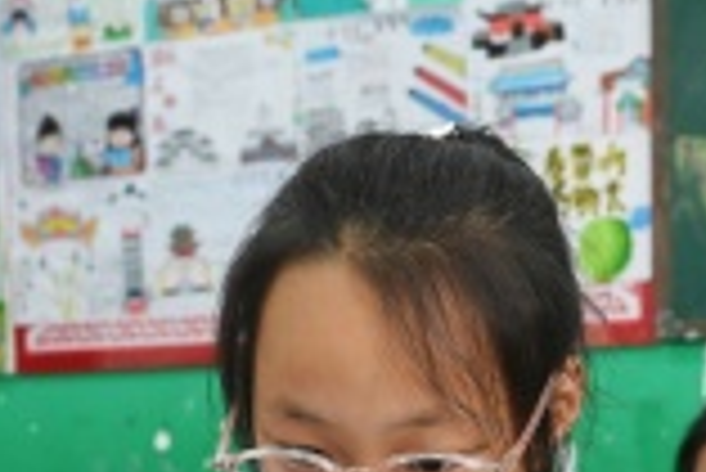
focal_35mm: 121
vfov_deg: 11.0
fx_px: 2370
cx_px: 710
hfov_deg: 16.6
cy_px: 659
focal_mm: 34.5
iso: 1600
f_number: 5.6
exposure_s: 1/125
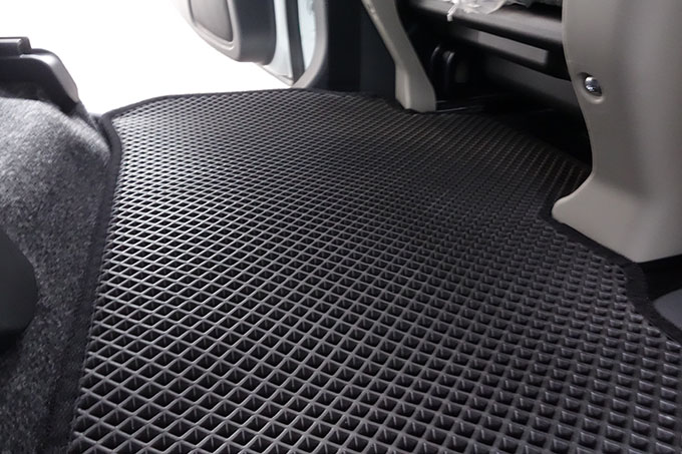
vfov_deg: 46.4
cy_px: 227
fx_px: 530
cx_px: 341
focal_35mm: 28
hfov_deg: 65.5
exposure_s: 1/4
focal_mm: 10.4
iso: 3200
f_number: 9
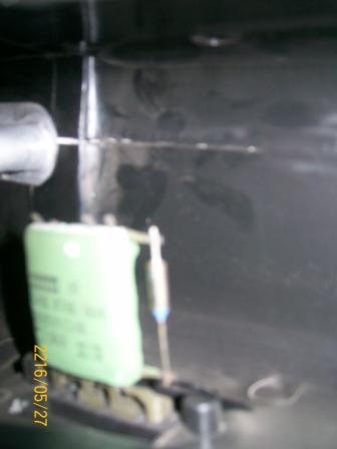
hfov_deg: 40.7
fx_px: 454
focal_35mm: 35
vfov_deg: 52.6
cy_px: 224
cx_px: 168
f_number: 2.8
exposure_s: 1/64
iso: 140
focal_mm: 5.8
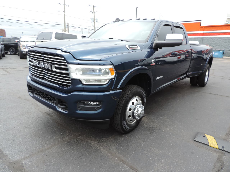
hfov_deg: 71.6
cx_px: 115
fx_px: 159
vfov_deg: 56.8
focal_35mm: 24
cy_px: 86
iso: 80
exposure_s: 1/250
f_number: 3
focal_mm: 4.3
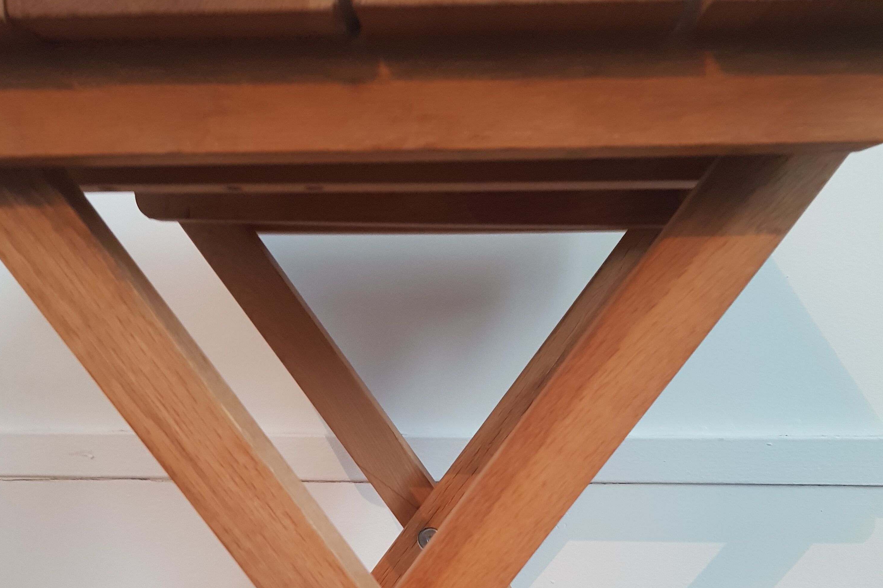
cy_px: 504
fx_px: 908
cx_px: 431
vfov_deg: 34.4
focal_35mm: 37
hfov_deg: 51.9
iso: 200
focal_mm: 4.2
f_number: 1.7
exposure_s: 1/10
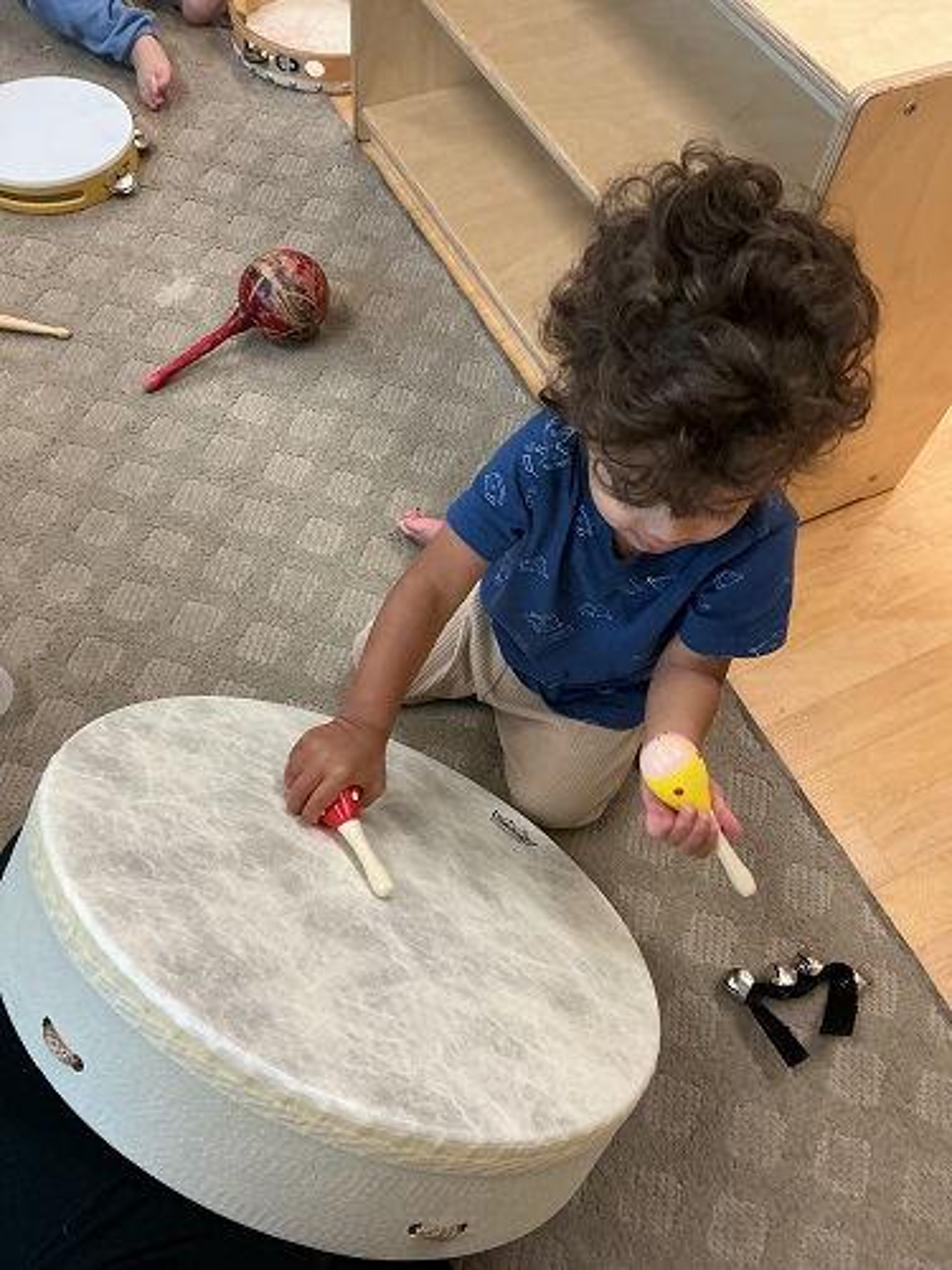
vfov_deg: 61.7
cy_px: 635
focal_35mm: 29
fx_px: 1063
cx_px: 476
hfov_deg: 48.2
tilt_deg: -58.0
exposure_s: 1/60
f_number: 1.8
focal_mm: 3
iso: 100
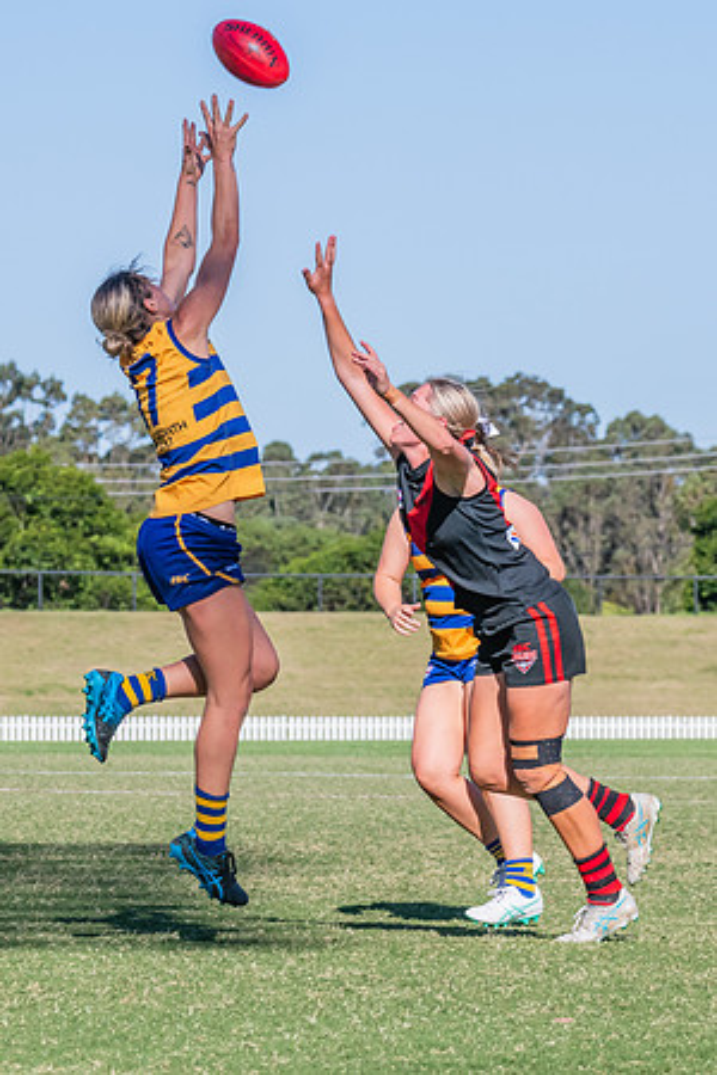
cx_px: 362
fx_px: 8330
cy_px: 539
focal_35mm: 279
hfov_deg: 4.9
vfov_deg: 7.4
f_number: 13
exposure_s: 1/1250
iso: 800
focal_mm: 180
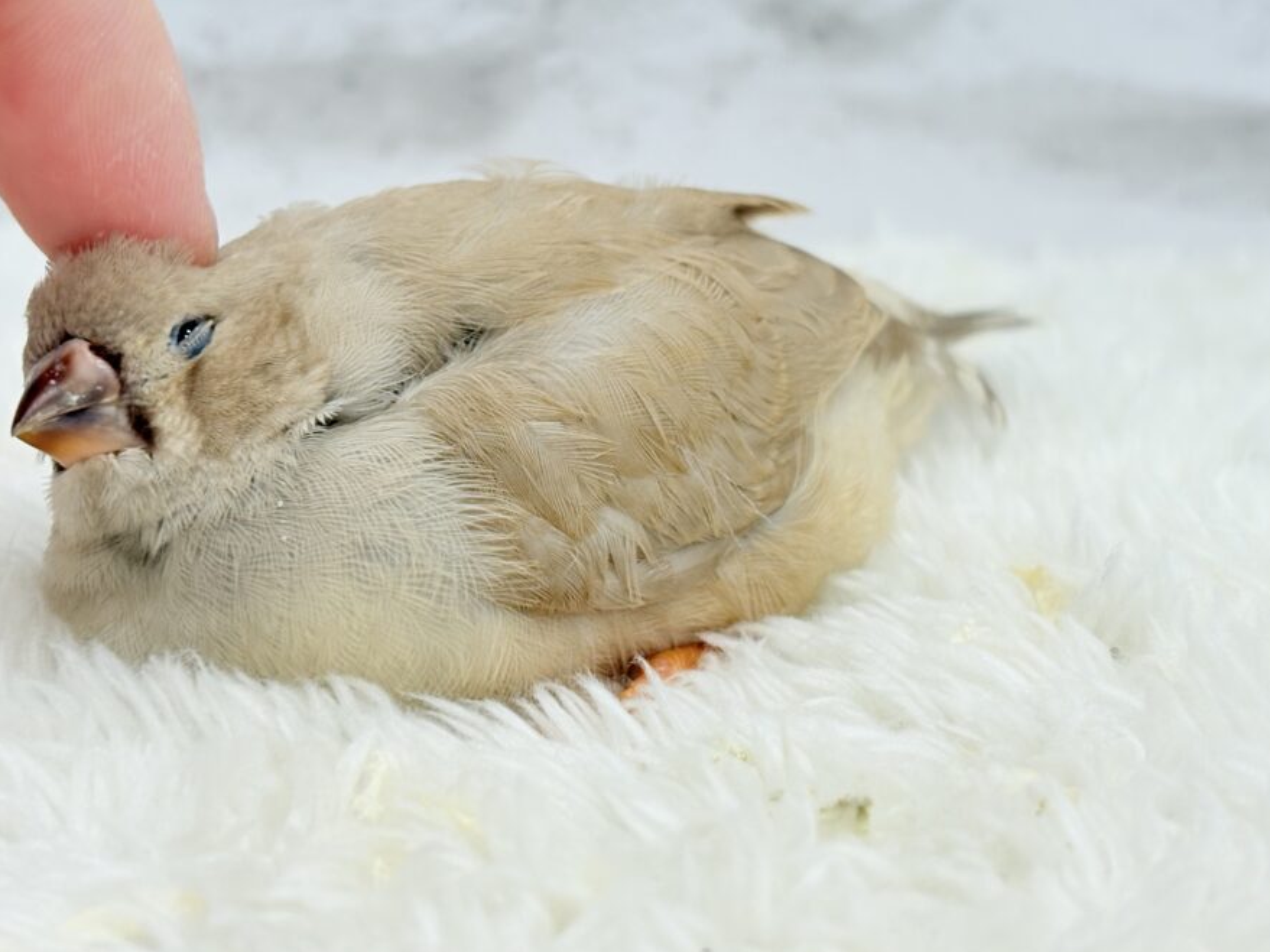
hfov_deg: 27.4
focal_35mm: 71
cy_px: 371
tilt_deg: -14.2
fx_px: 2605
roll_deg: -0.2
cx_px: 656
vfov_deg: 20.7
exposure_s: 1/100
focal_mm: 5.96
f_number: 1.6
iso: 64
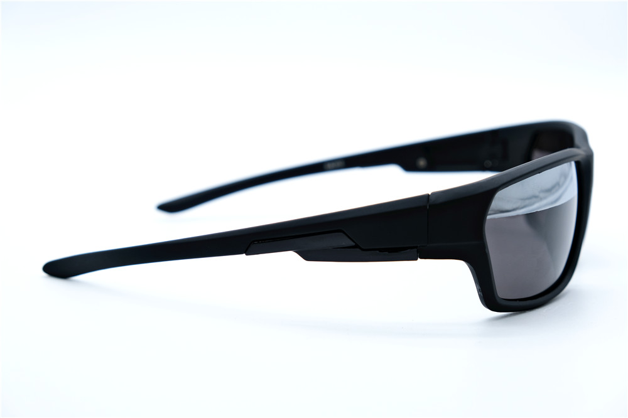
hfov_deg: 27.7
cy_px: 209
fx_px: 1273
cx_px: 314
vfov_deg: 18.7
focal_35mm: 73
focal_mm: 48.4
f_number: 5.6
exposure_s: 1/220
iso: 320
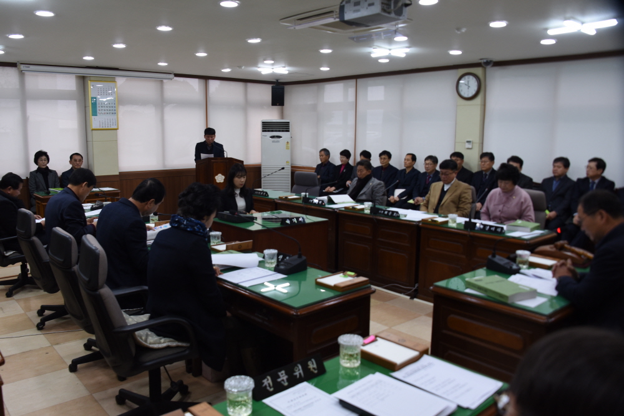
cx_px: 312
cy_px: 208
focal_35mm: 28
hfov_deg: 65.5
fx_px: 485
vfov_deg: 46.4
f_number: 5
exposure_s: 1/125
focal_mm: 28
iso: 800
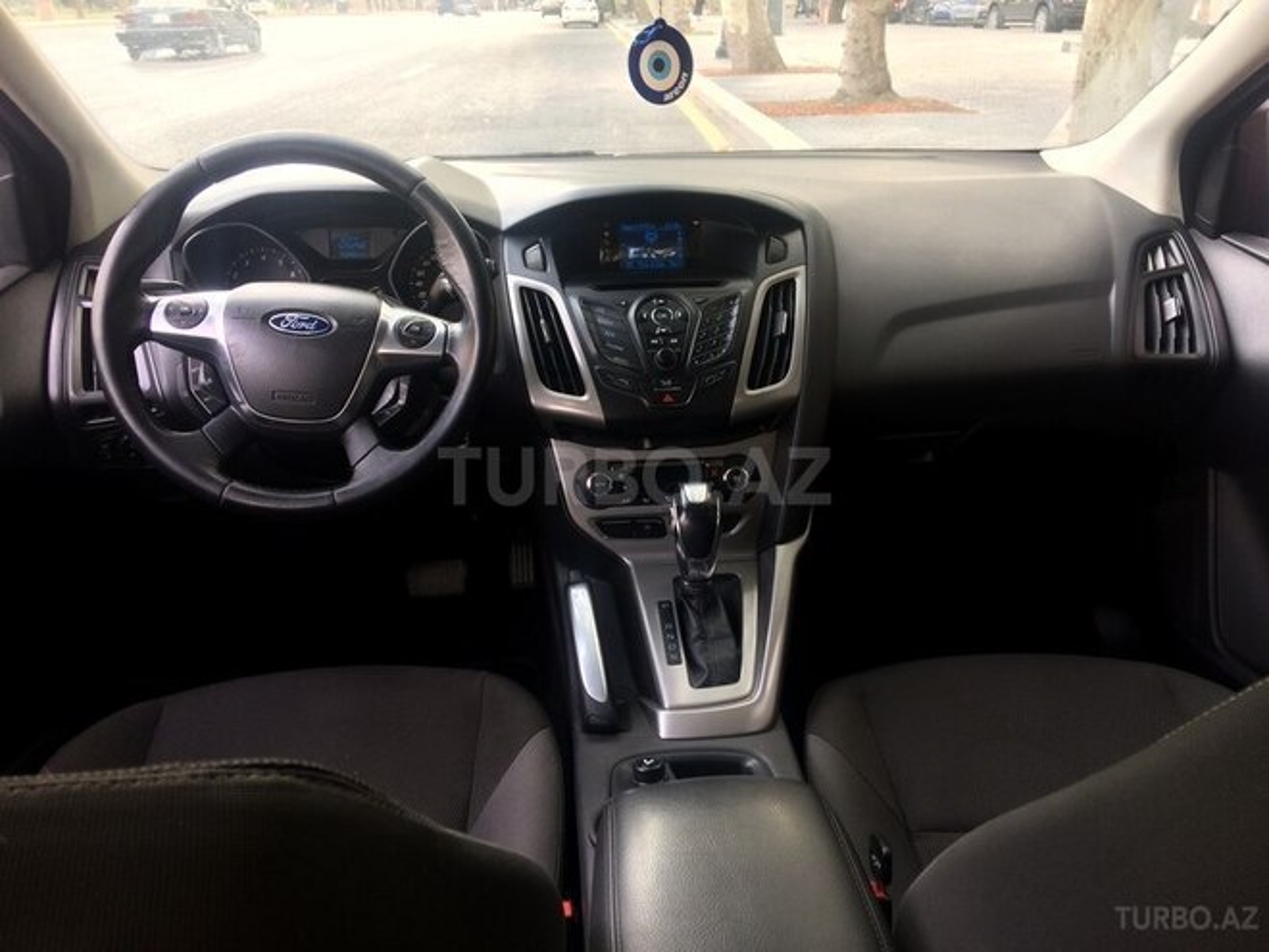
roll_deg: -0.3
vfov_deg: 48.2
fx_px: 1063
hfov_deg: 61.7
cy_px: 476
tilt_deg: -27.6
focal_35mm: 29
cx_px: 634
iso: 40
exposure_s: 1/50
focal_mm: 4.15
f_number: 2.2
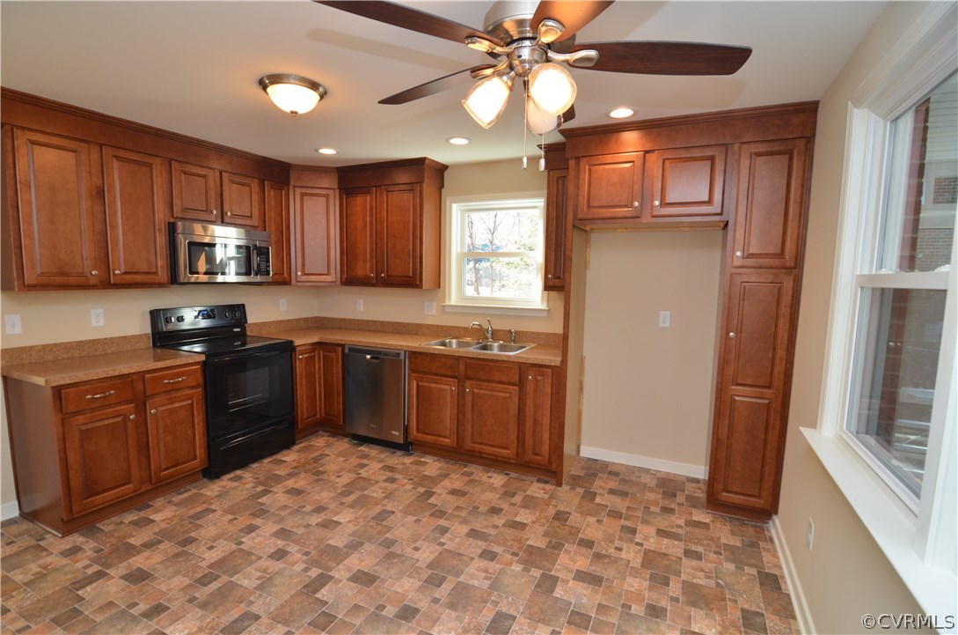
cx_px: 479
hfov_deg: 95.1
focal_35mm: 16
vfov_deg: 71.8
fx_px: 438
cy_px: 318
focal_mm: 11
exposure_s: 1/60
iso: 640
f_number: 6.3
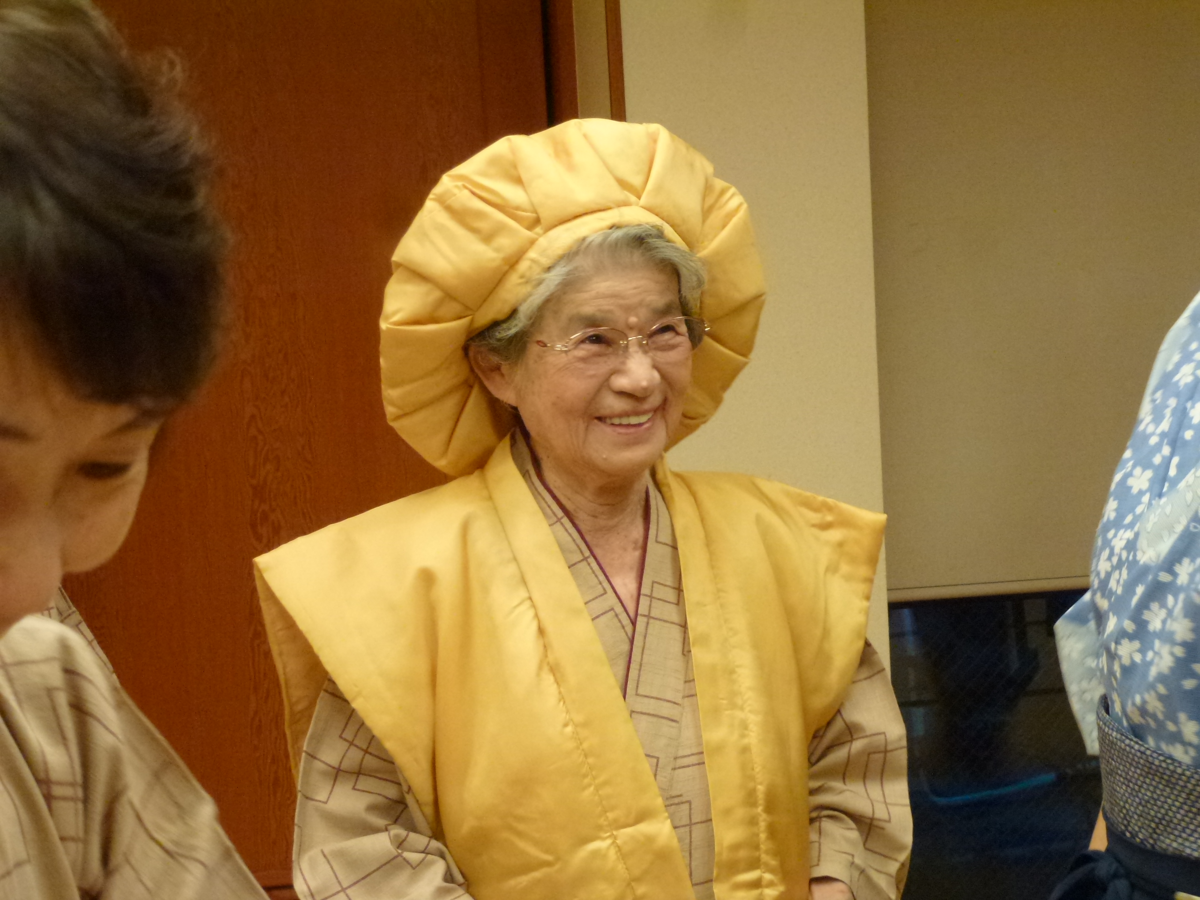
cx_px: 600
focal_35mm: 61
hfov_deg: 31.7
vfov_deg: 24.0
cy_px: 450
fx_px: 2115
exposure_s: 1/40
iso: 400
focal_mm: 10.9
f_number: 4.5
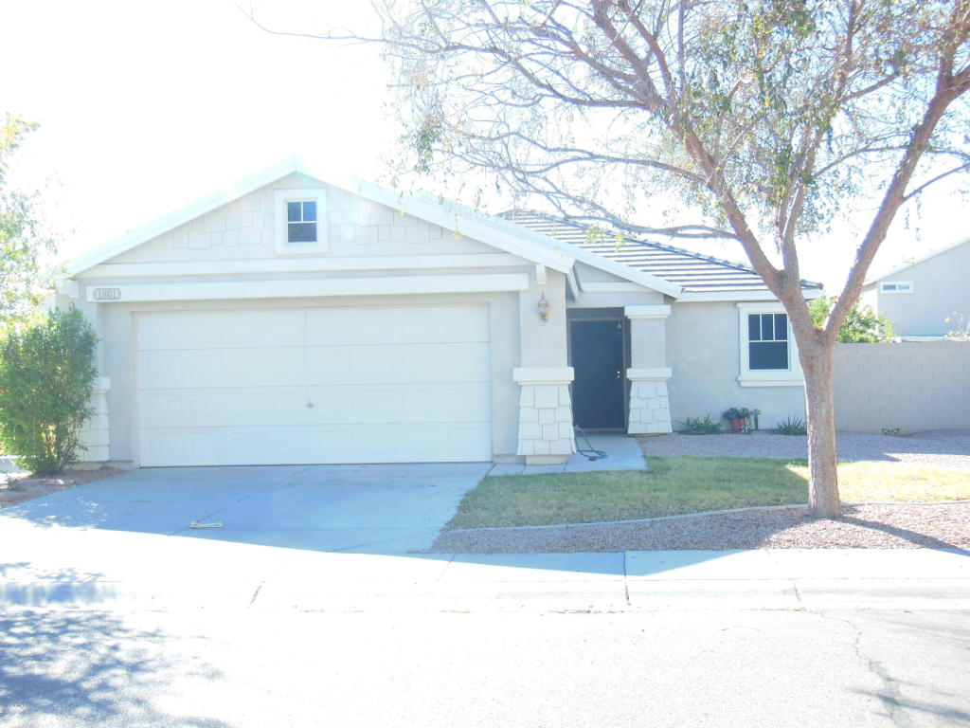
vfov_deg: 32.2
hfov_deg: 42.1
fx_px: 1261
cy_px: 364
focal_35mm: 45
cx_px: 485
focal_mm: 8
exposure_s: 1/125
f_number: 4.4
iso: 125
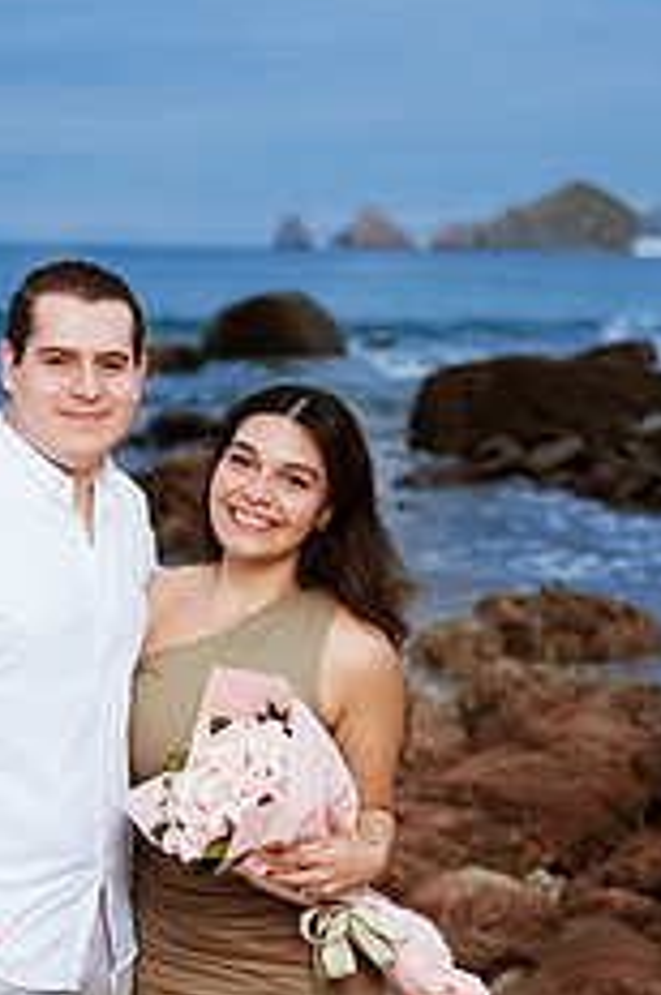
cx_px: 155
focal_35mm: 68
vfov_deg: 29.4
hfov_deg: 19.8
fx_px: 1878
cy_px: 708
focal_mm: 35
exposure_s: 1/640
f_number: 1.8
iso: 100
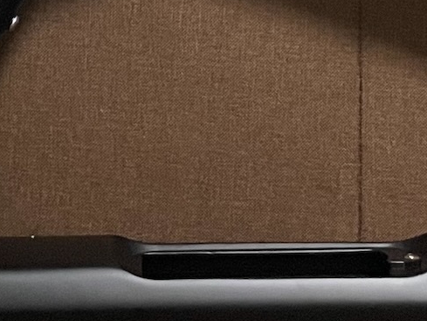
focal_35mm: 136
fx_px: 1678
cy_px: -227
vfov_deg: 10.4
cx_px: 155
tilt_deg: -14.4
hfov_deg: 14.5
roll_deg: -1.3
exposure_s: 1/60
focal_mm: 4.2
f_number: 1.6
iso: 400
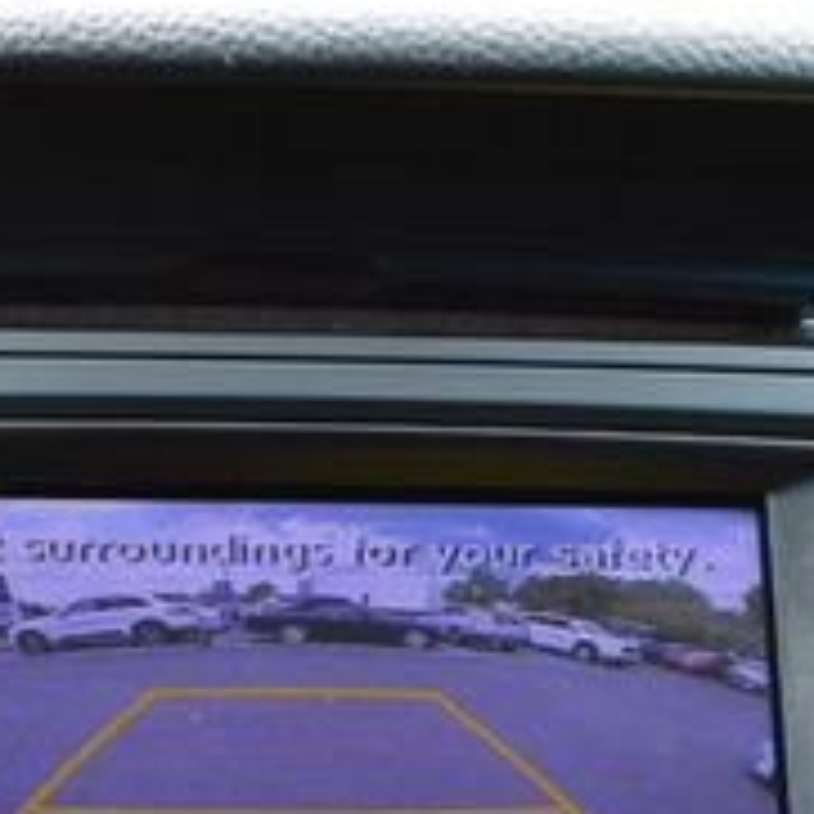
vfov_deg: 15.2
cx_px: 297
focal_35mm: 112
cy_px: 854
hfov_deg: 15.5
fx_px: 2993
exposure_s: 1/50
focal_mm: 25
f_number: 8
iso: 400
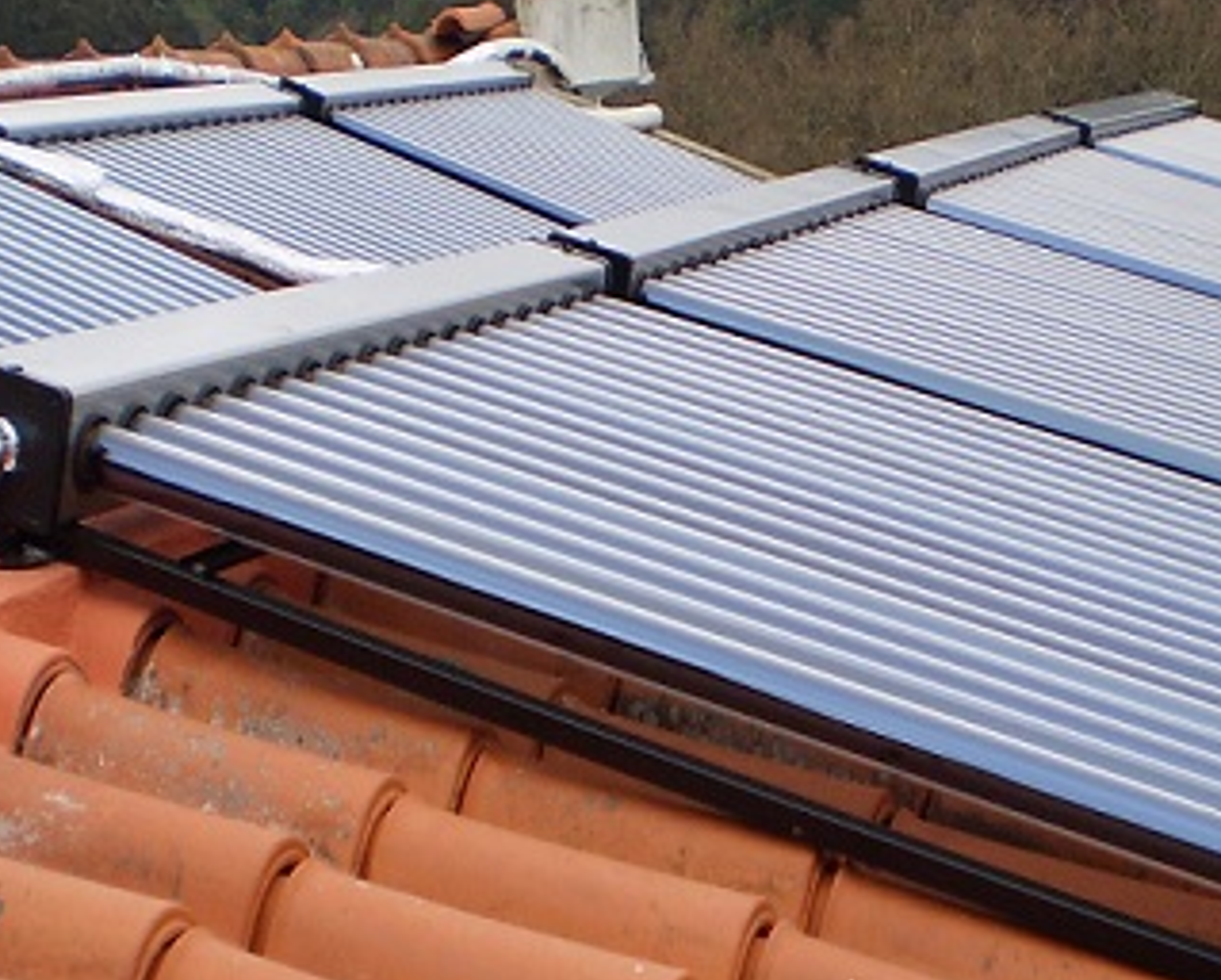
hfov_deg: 33.5
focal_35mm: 55
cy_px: 511
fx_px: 1990
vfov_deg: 27.7
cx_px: 907
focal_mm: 6.3
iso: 64
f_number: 3.1
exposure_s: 1/400
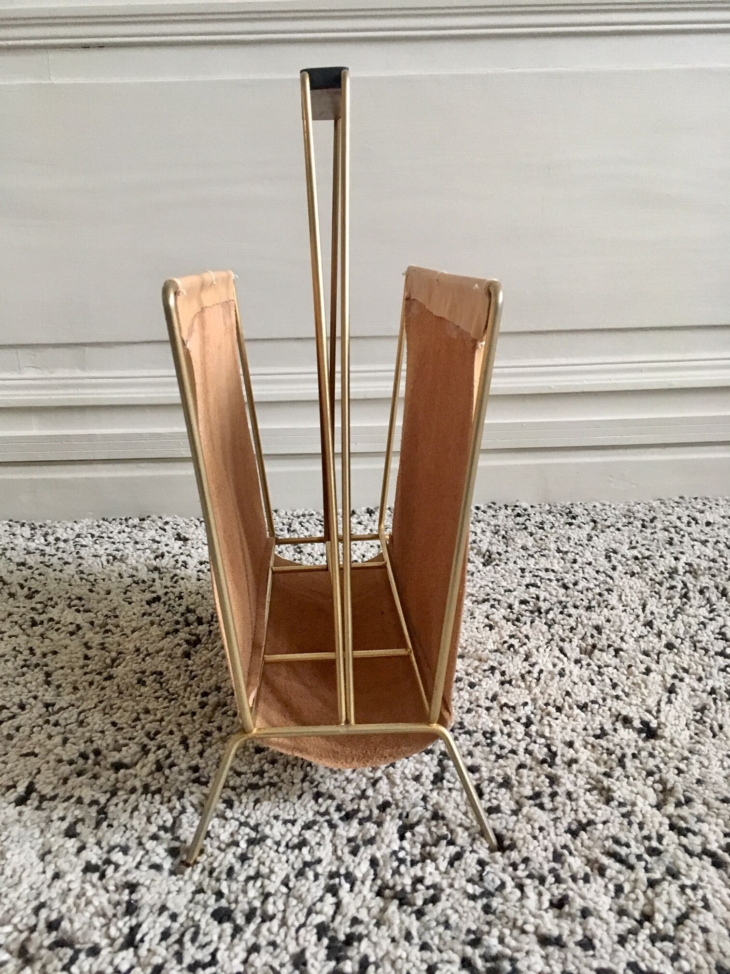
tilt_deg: -15.4
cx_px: 365
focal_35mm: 29
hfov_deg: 48.2
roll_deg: +0.5
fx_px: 815
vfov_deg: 61.7
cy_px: 487
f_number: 2.2
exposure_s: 1/25
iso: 200
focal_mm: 4.15
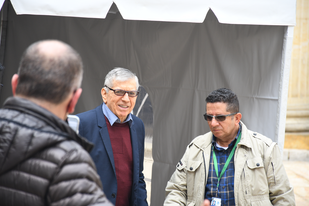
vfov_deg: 6.5
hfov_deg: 9.8
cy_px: 103
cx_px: 155
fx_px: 1811
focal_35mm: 211
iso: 500
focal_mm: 140
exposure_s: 1/250
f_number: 6.3
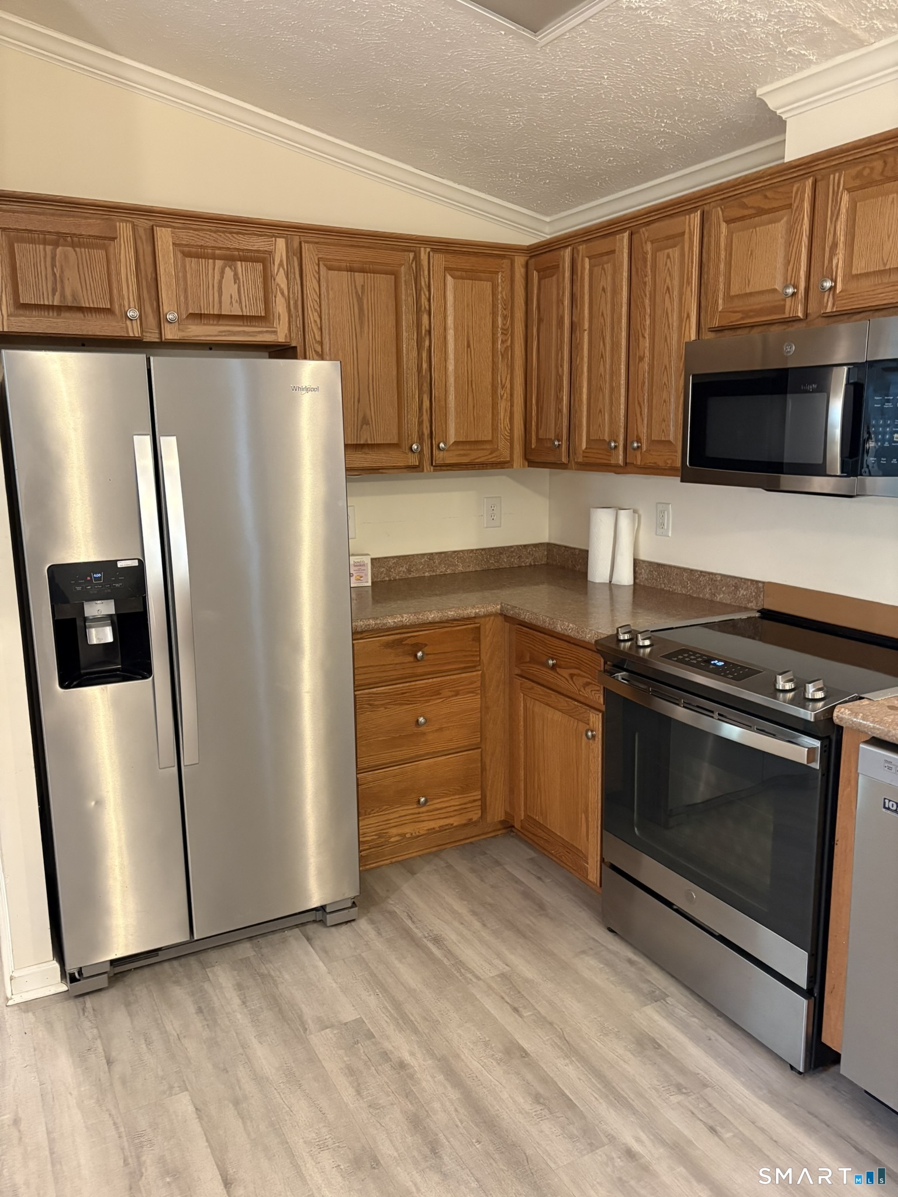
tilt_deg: -10.9
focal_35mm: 26
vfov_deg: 67.3
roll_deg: +0.6
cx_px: 449
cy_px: 598
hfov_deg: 53.1
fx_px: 899
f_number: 1.6
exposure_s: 1/40
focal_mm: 5.96
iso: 500
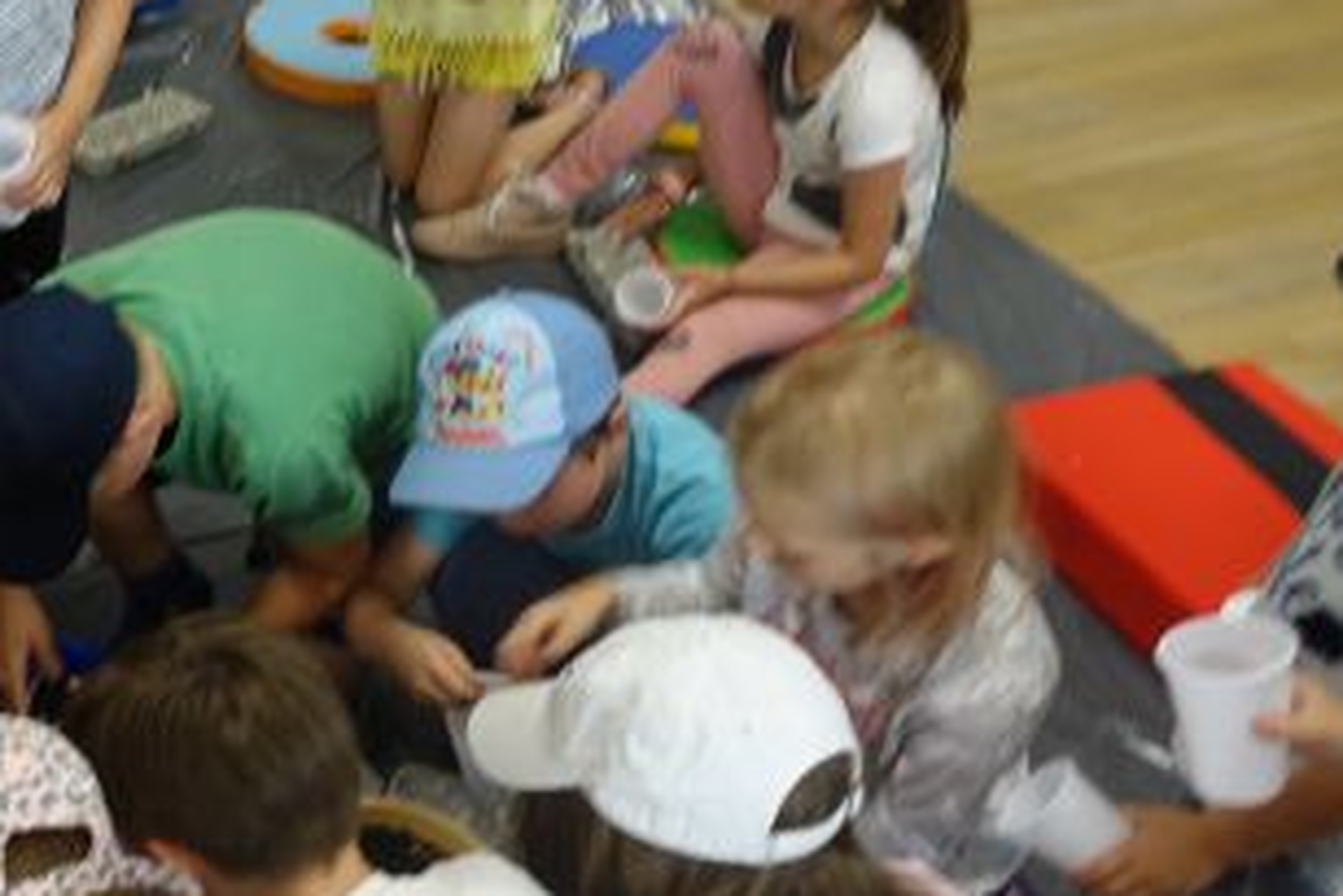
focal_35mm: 50
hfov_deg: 35.7
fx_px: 1866
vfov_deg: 27.0
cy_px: 514
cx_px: -4
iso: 250
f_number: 2.8
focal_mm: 8.8
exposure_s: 1/30
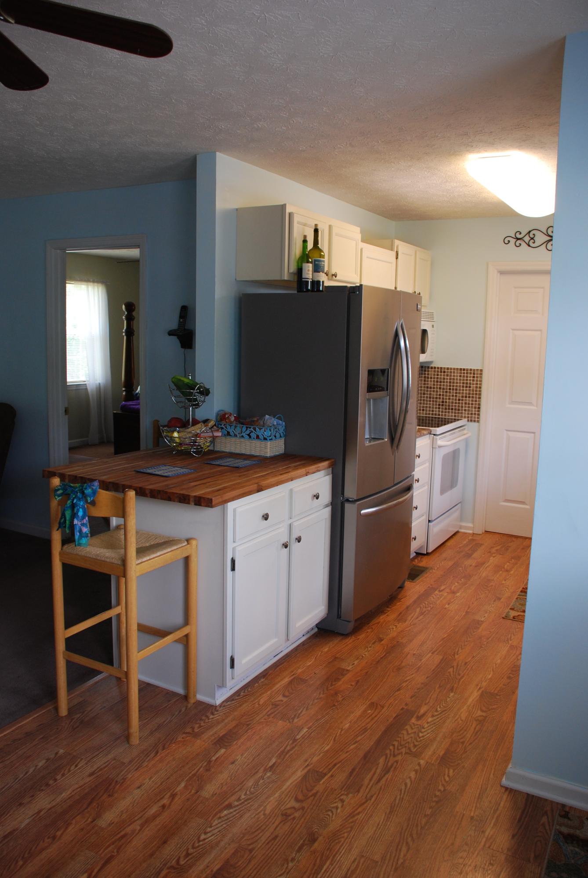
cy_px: 439
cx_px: 294
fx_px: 733
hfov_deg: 43.7
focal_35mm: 30
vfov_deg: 61.9
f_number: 3.8
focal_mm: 20
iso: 320
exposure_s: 1/30
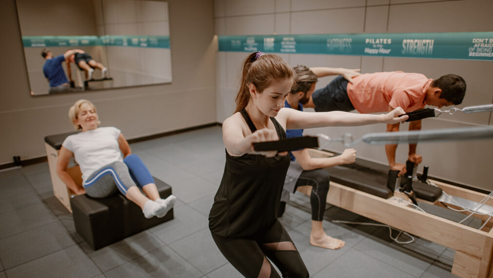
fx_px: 340
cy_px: 146
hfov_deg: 71.9
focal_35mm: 26
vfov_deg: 44.4
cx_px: 246
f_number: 1.6
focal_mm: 24
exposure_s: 1/160
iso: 400
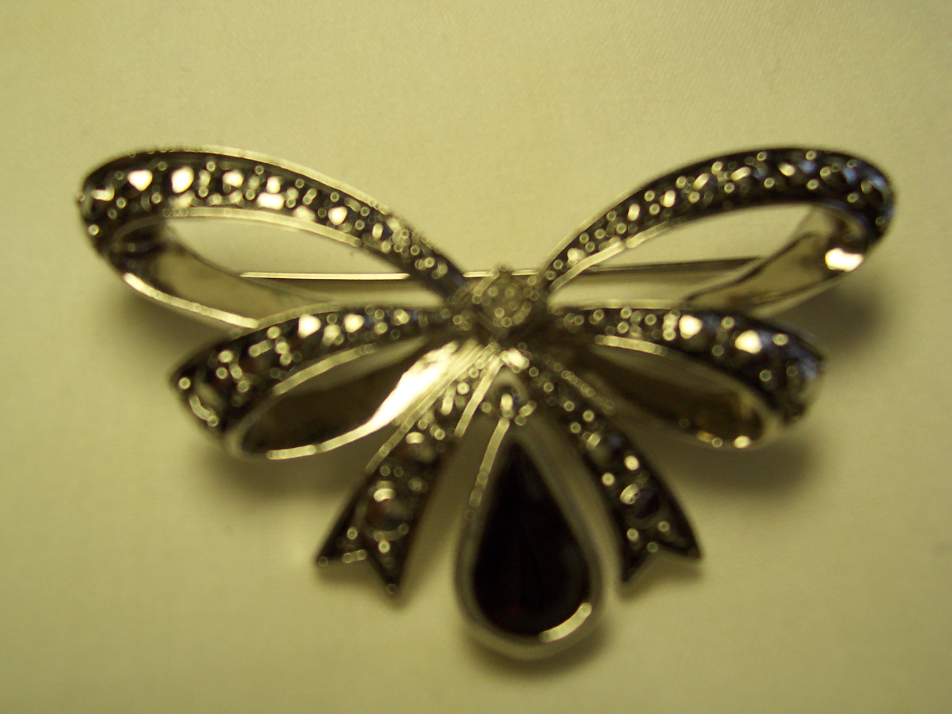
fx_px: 1018
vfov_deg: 38.7
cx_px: 476
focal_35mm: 37
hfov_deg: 50.1
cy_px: 357
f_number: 2.8
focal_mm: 5.6
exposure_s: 1/180
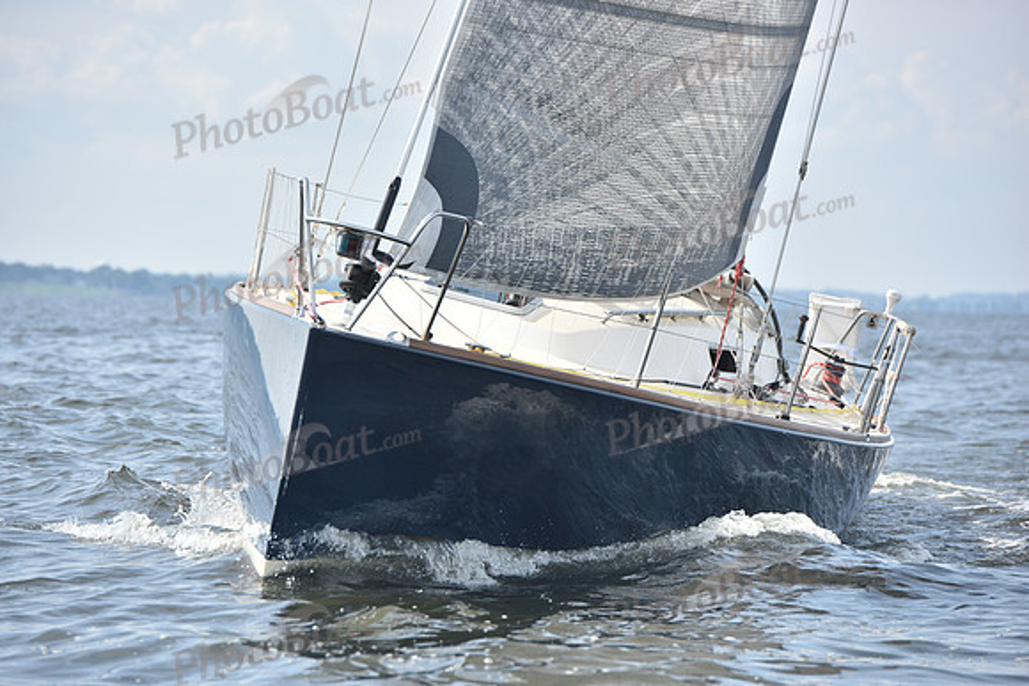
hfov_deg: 10.3
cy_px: 343
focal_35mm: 200
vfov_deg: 6.9
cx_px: 514
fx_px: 5718
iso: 320
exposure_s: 1/1250
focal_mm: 200
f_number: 6.3
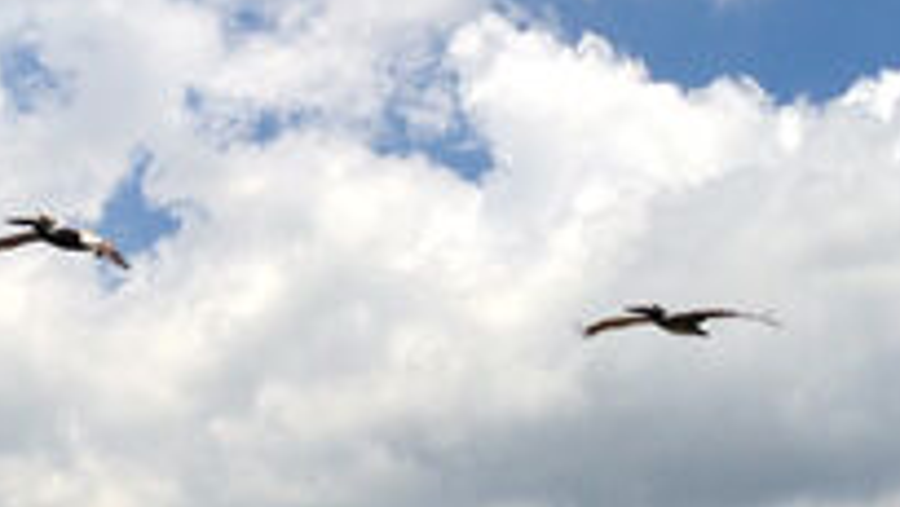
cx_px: 344
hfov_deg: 24.1
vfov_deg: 13.7
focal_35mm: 88
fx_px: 2101
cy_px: 139
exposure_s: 1/4184
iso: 50
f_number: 2.4
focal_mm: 4.13
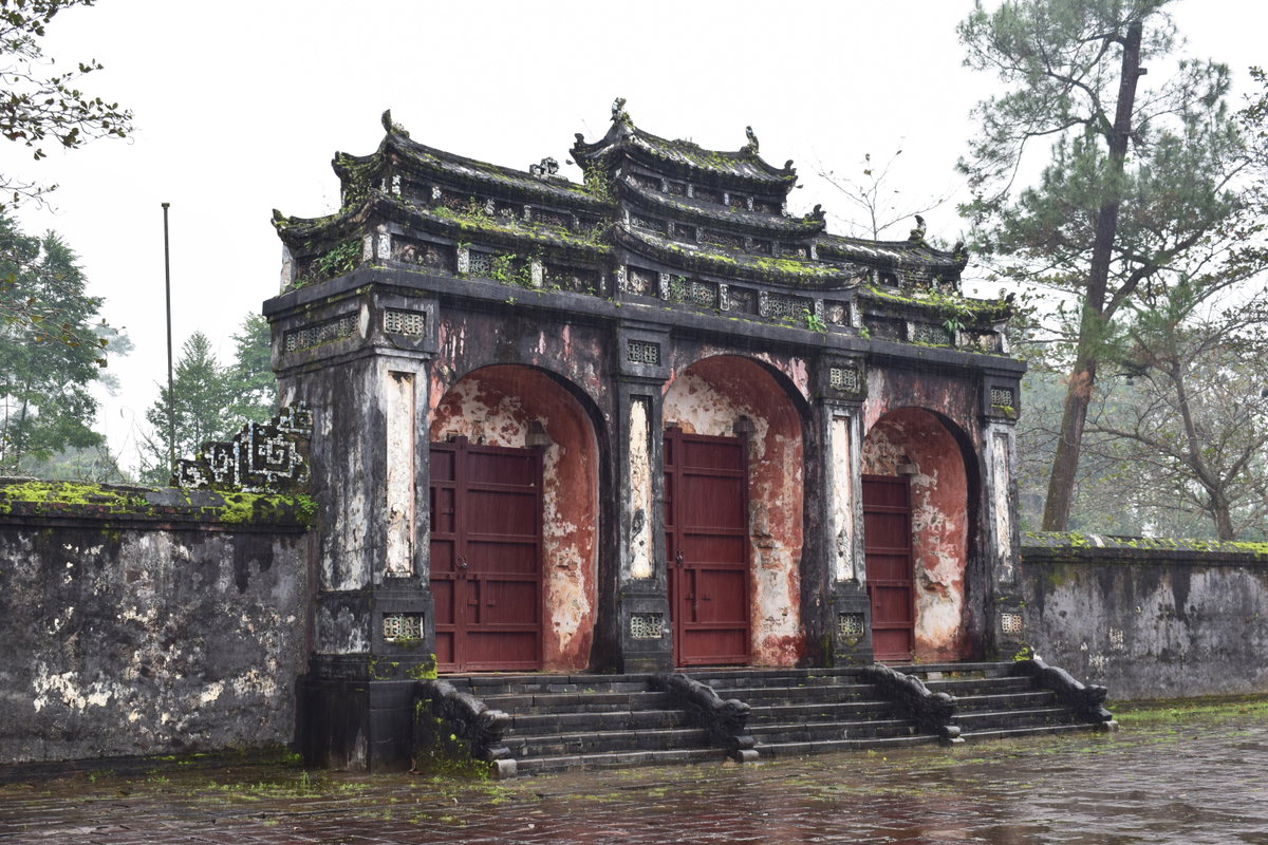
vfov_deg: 28.1
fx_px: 1691
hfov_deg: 41.1
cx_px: 634
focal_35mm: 48
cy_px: 422
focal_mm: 32
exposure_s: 1/50
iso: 400
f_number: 8
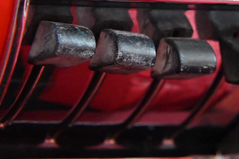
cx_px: 172
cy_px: 24
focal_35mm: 316
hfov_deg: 6.5
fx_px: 2097
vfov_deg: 4.3
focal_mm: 109
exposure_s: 1/250
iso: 7200
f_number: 5.3
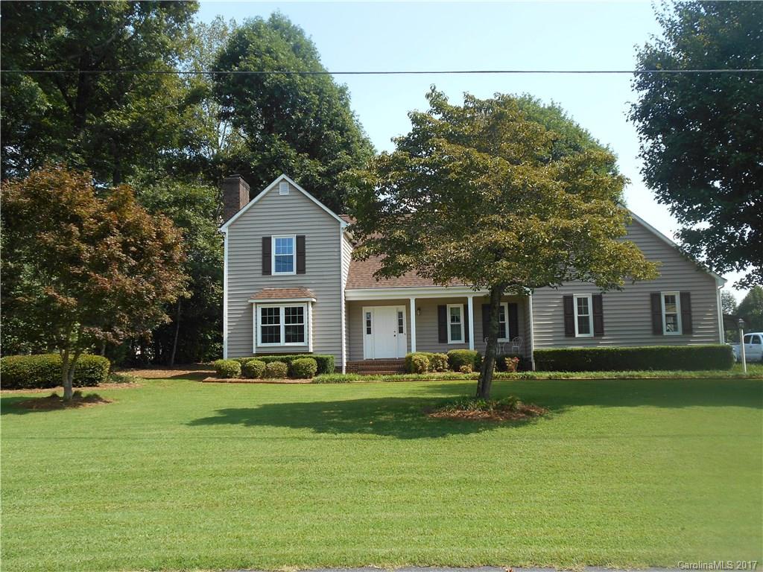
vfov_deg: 44.2
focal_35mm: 32
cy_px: 286
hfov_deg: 56.8
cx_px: 382
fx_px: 705
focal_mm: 5.8
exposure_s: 1/400
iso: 80
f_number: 3.6
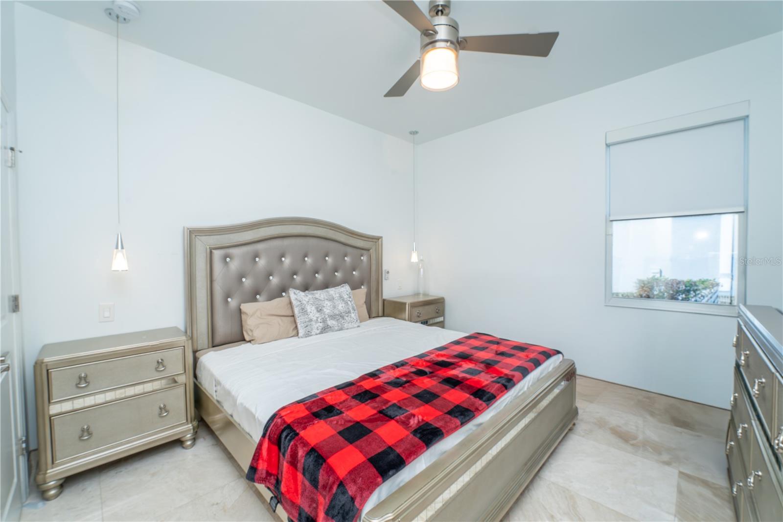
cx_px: 392
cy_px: 261
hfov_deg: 104.3
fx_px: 304
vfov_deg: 81.2
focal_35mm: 14
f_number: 11
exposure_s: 1/40
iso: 500
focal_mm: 14
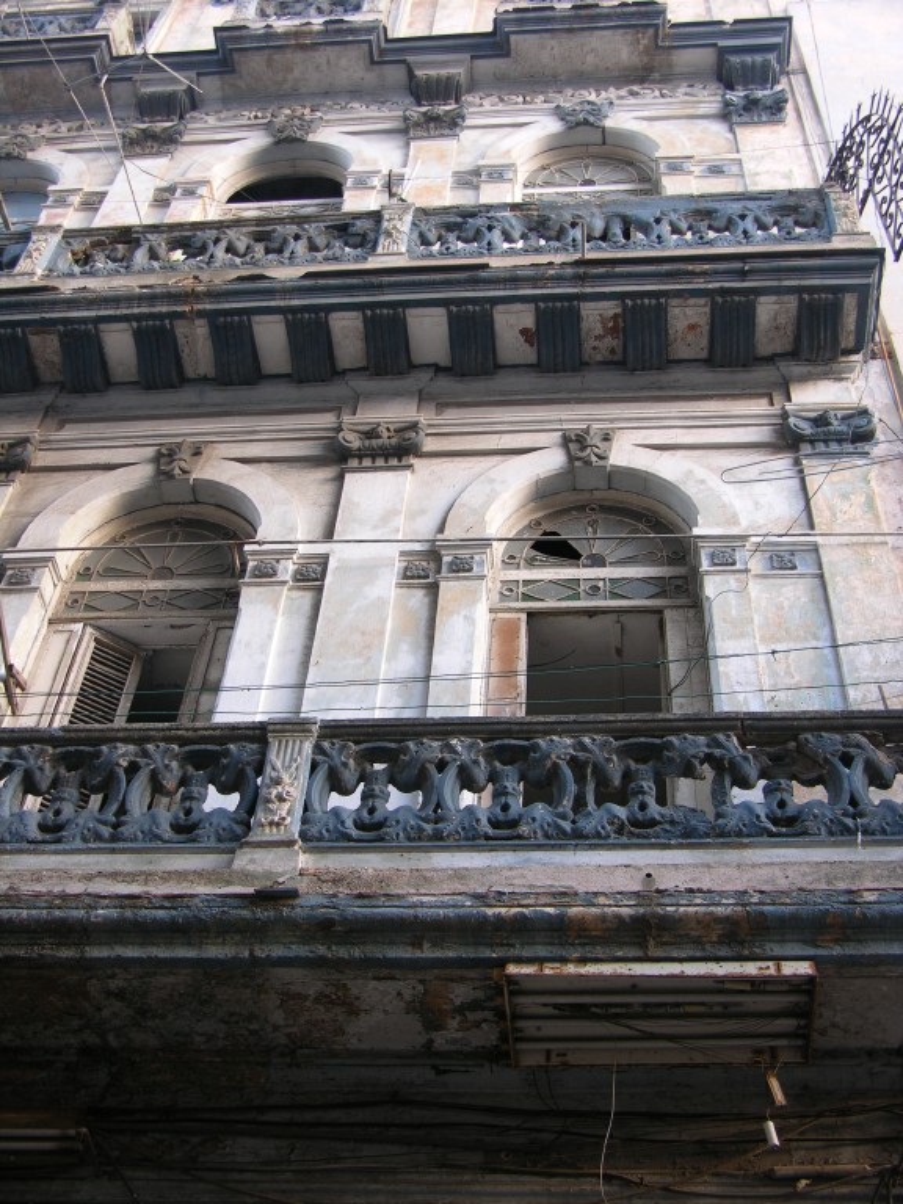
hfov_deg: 31.5
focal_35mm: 46
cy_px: 602
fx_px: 1600
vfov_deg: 41.2
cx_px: 452
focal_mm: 11.6
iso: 50
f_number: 3
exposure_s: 1/11.9
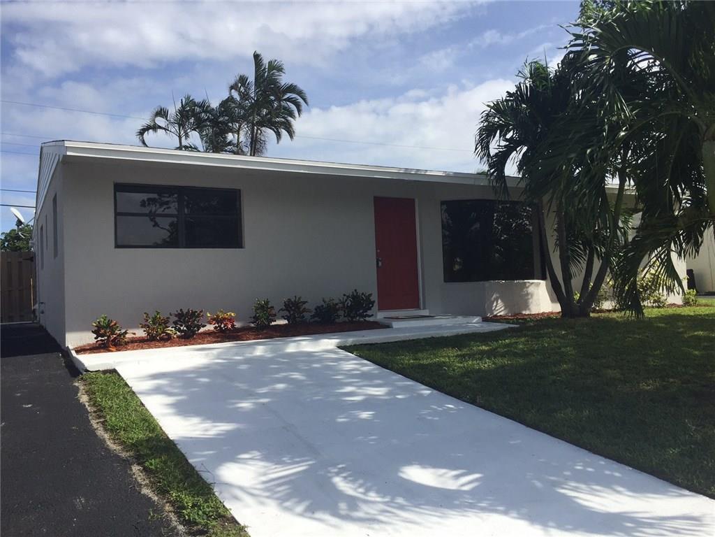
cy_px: 268
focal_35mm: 29
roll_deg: +1.0
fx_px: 599
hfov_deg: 61.7
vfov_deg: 48.2
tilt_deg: +1.3
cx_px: 358
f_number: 2.2
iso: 32
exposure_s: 1/2475
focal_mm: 4.15
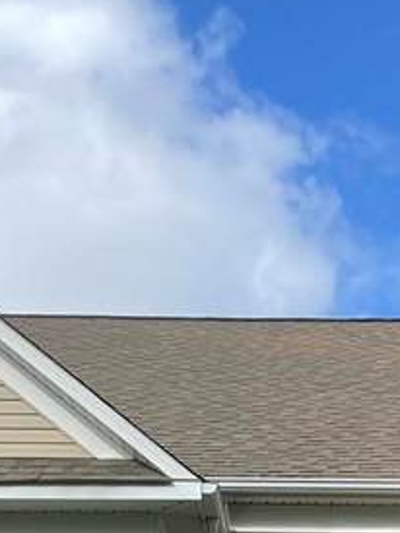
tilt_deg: +15.0
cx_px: 423
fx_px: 1866
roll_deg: +0.3
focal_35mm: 121
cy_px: 659
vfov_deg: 15.6
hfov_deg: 12.1
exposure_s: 1/1667
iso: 32
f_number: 1.6
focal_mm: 4.2
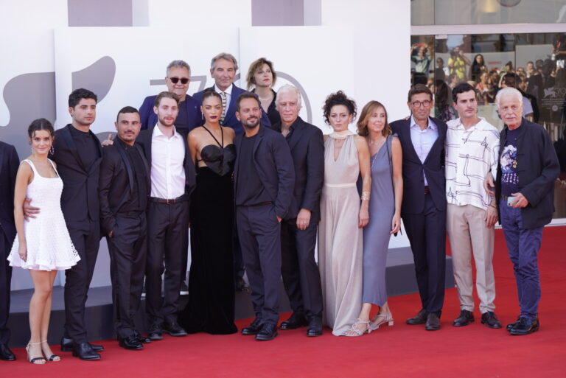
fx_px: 1573
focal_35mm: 100
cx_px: 283
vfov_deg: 13.7
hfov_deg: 20.4
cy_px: 189
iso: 400
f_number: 4.5
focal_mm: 100
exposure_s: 1/320
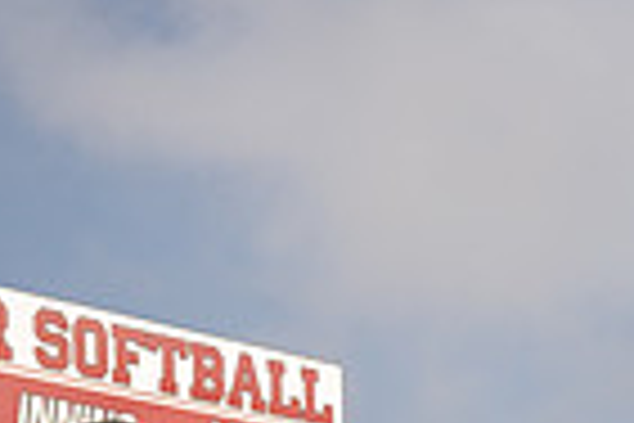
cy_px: 968
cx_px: 63
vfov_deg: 11.2
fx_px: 1849
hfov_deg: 19.1
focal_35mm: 105
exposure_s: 1/250
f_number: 8
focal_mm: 33
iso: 100
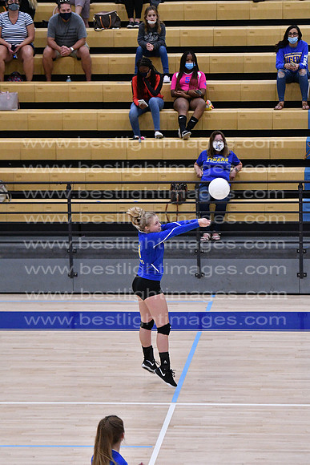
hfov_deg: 8.2
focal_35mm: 168
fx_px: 2169
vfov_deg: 12.2
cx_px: 155
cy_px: 232
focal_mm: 112
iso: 6400
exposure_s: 1/1250
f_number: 3.2
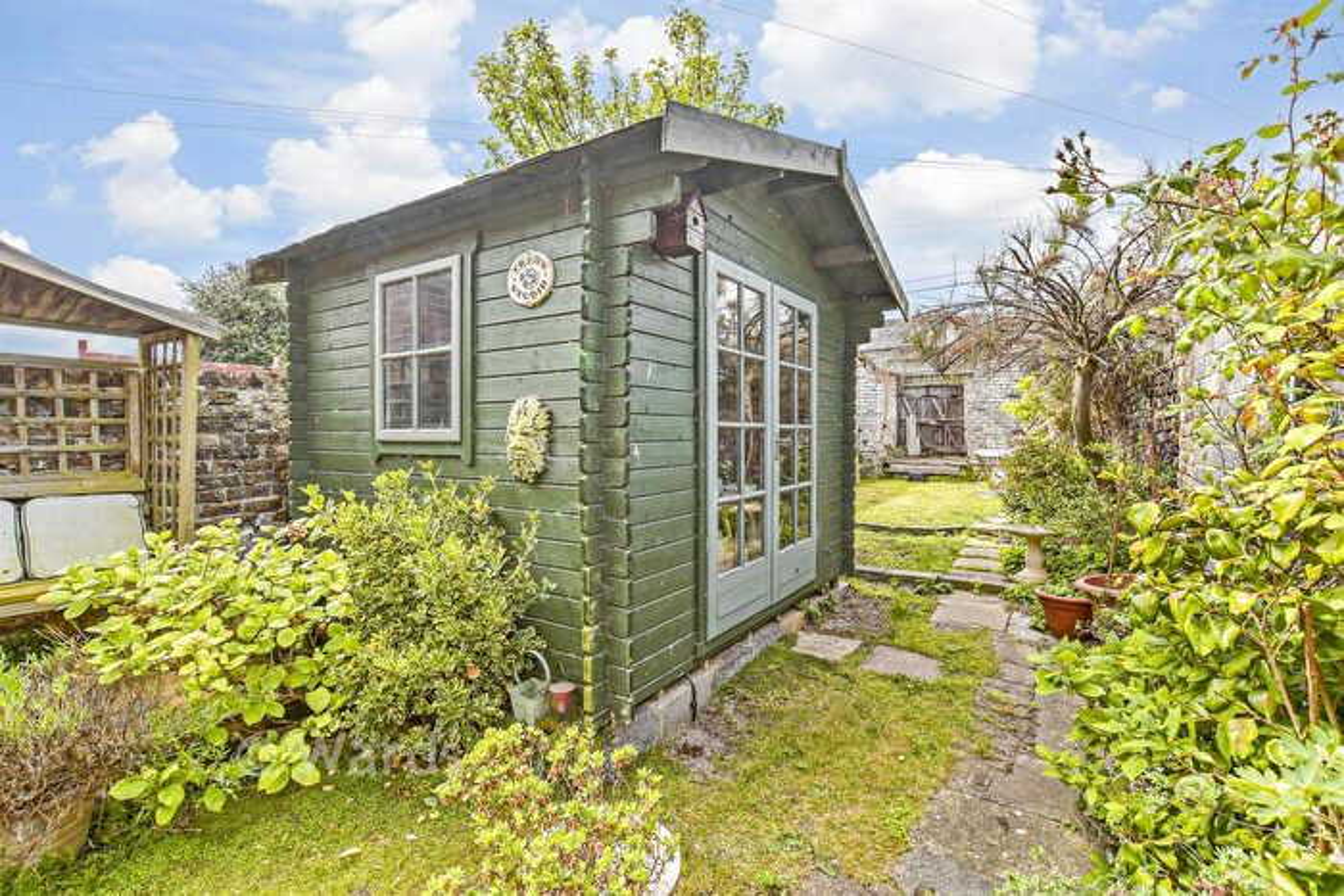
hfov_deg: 100.4
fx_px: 560
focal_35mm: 15
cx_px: 672
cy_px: 448
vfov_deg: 77.4
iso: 160
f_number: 8
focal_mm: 10
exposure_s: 1/160
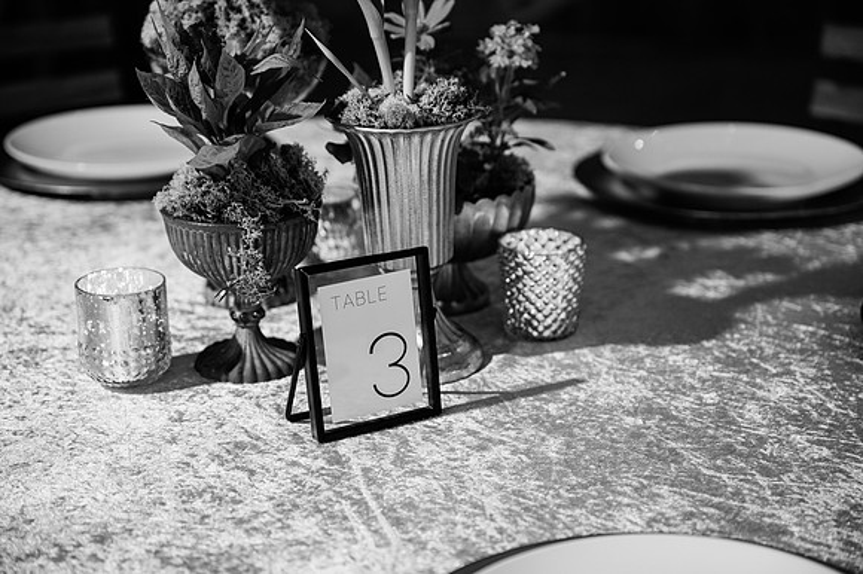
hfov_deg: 28.9
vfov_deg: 19.4
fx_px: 1677
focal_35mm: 70
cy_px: 287
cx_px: 432
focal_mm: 70
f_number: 3.5
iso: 500
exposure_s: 1/200
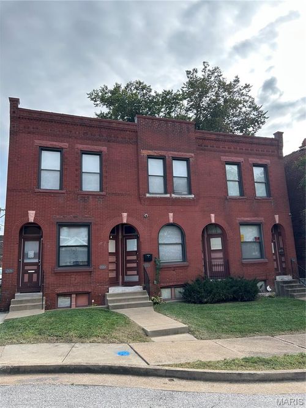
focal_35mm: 26
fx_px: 307
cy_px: 204
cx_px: 153
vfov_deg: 67.3
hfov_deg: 53.0
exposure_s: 1/1972
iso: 50
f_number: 1.5
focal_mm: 5.7
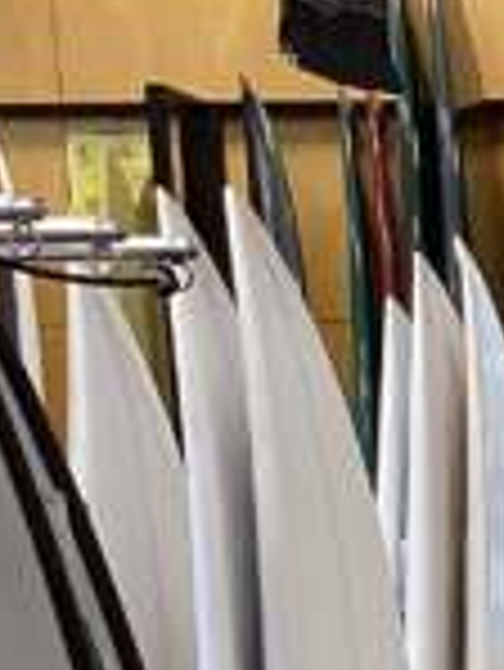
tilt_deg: -16.5
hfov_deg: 8.3
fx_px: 3218
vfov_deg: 10.4
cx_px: 1148
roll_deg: -2.6
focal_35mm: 166
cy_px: 1547
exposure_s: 1/50
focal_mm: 3.3
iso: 64
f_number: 2.4
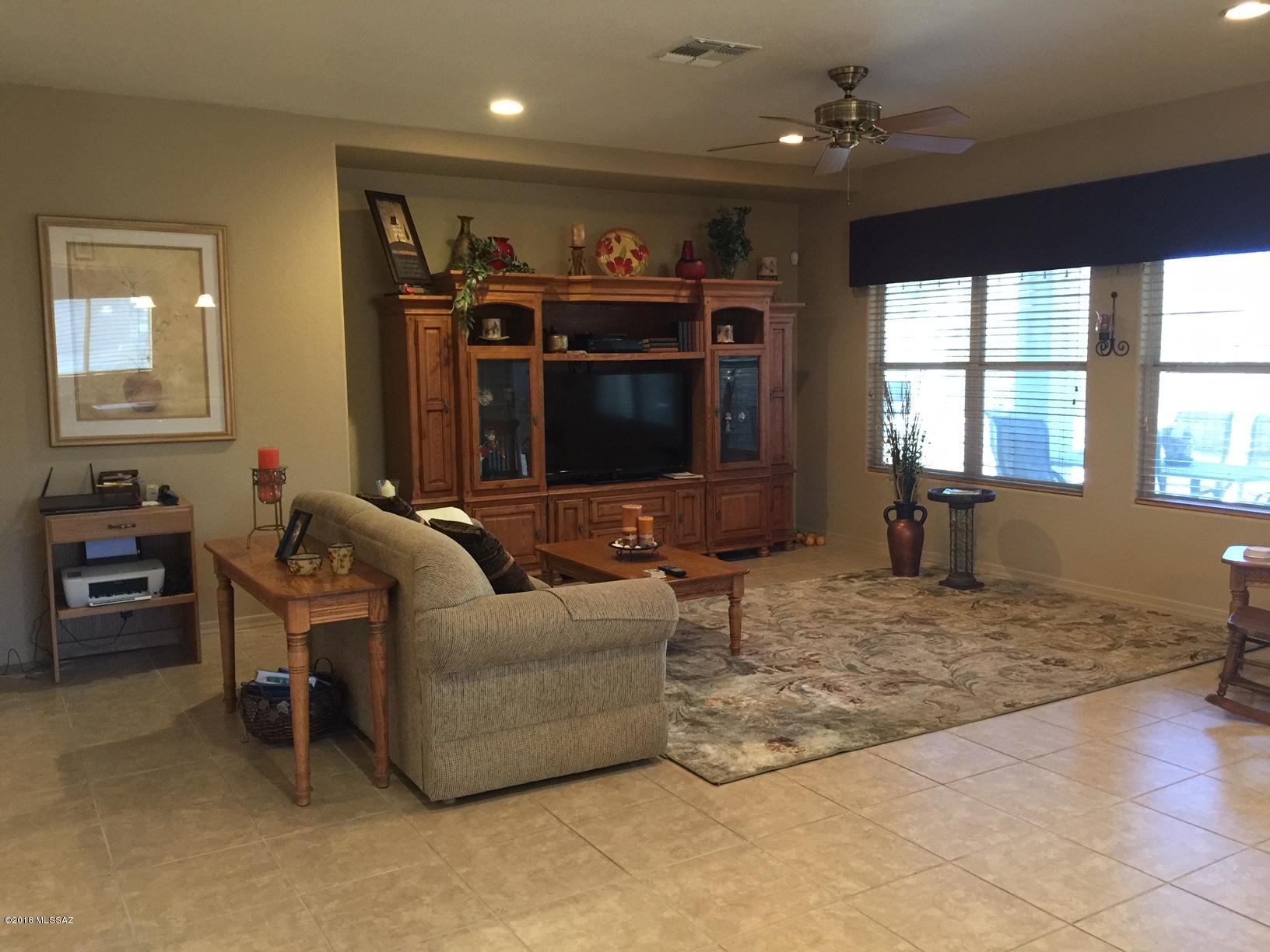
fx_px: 1064
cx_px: 635
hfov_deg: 61.7
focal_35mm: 29
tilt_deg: -5.7
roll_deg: +0.4
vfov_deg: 48.2
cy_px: 476
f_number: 2.2
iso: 125
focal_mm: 4.15
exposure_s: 1/15
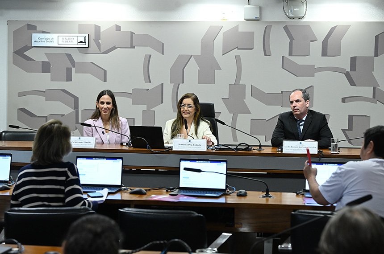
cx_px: 192
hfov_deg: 28.9
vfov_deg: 19.4
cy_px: 127
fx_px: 745
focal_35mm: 70
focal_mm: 70
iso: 4000
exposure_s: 1/200
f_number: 4.5
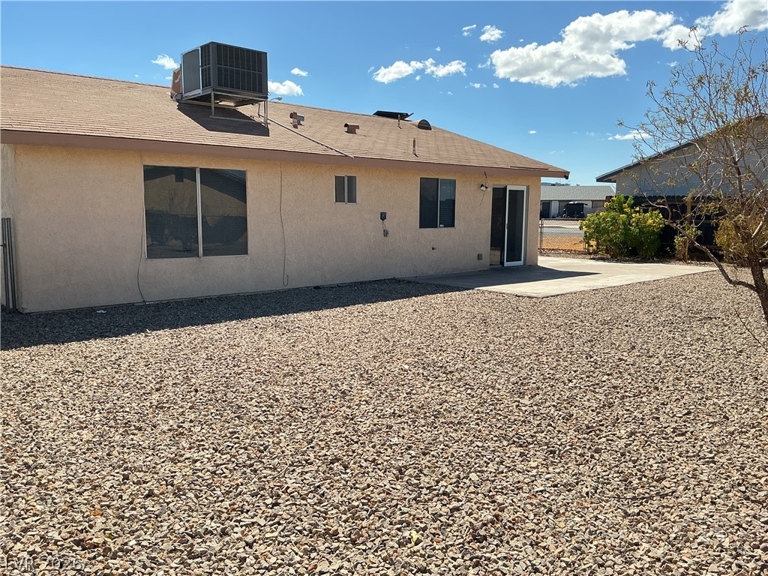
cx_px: 384
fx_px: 643
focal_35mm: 29
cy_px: 288
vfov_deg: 48.2
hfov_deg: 61.7
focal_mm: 3
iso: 25
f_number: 1.8
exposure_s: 1/1279
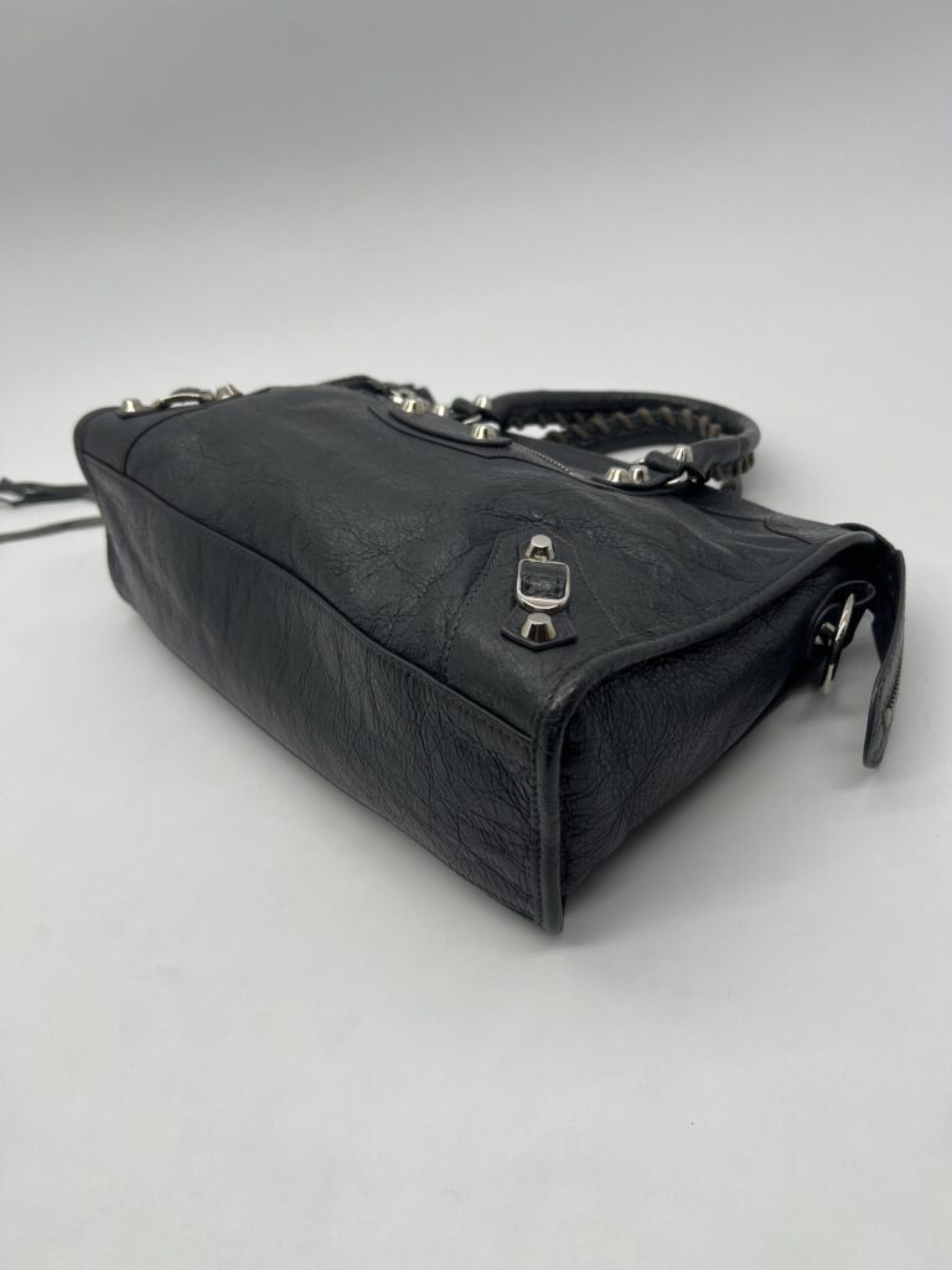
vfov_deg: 67.3
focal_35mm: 26
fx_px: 953
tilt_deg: -38.9
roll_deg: +13.9
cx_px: 476
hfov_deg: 53.1
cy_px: 635
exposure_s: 1/290
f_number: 1.5
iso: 40
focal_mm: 5.7
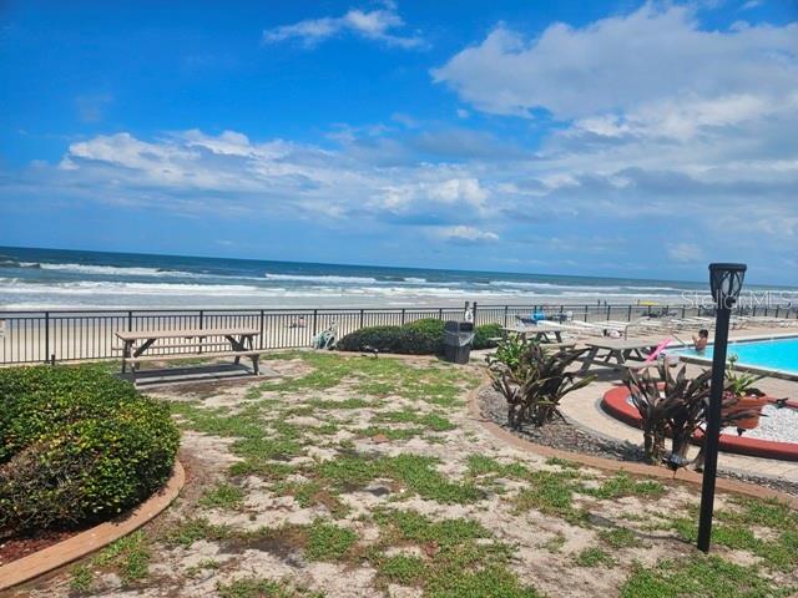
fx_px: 530
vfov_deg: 58.9
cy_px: 299
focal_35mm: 23
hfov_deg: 73.9
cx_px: 399
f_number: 1.8
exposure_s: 1/3657
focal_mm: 5.4
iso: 25
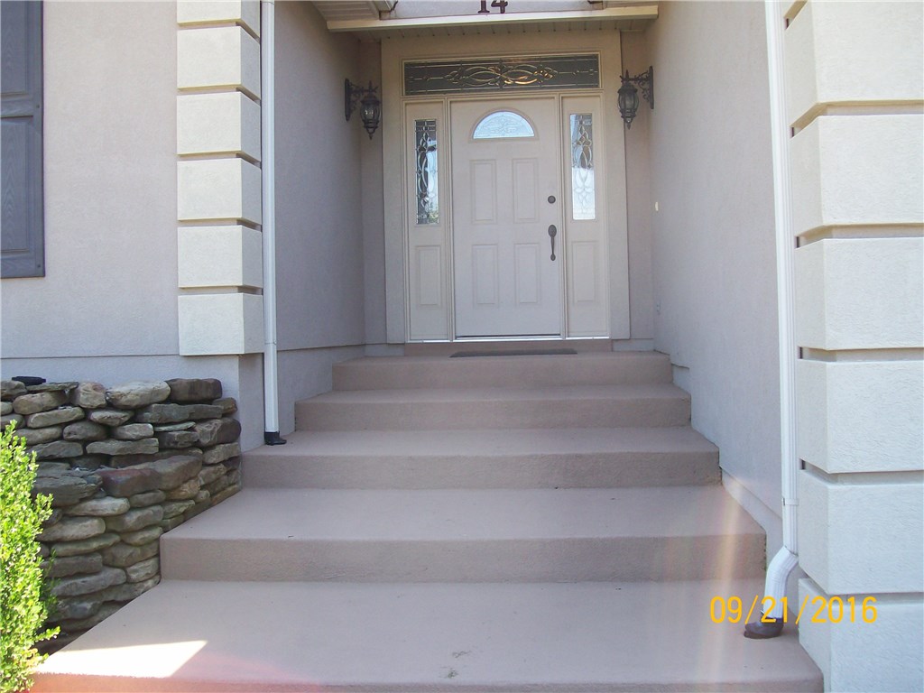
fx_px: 961
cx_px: 462
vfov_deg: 39.7
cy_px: 346
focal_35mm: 36
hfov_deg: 51.4
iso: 80
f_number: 2.7
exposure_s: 1/197
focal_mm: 6
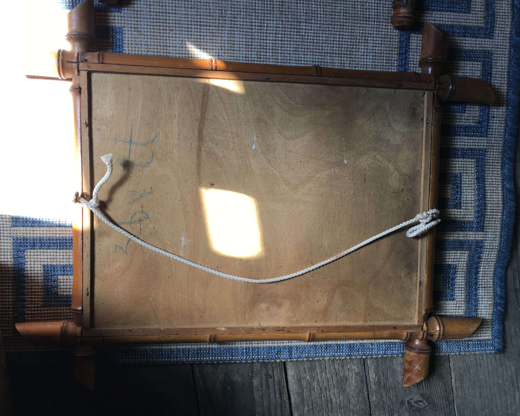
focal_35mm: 33
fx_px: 508
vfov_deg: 44.5
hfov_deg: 54.2
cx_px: 263
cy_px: 212
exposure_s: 1/100
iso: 40
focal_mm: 4.15
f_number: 2.2
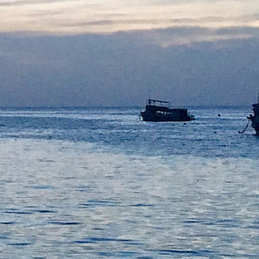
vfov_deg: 12.5
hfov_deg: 12.2
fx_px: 1168
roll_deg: +1.2
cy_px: -4
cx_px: -95
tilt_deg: +4.6
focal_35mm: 138
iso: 200
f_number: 2.2
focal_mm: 4.15
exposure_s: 1/17
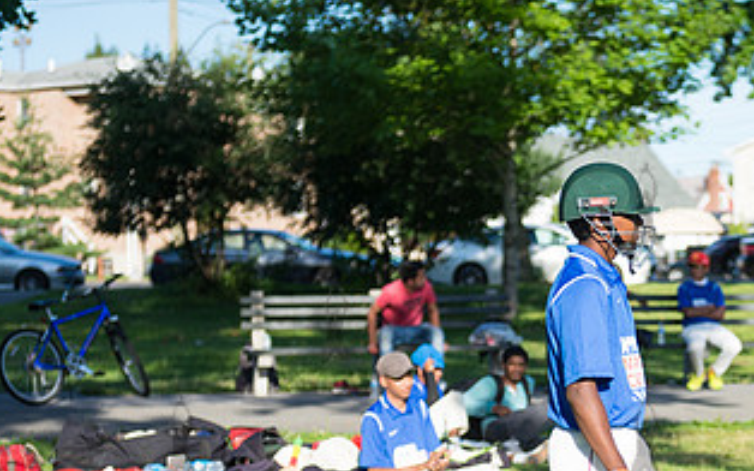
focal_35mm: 113
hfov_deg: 18.2
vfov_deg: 11.5
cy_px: 436
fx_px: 2321
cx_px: 644
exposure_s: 1/2000
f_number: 2.8
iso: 200
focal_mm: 60
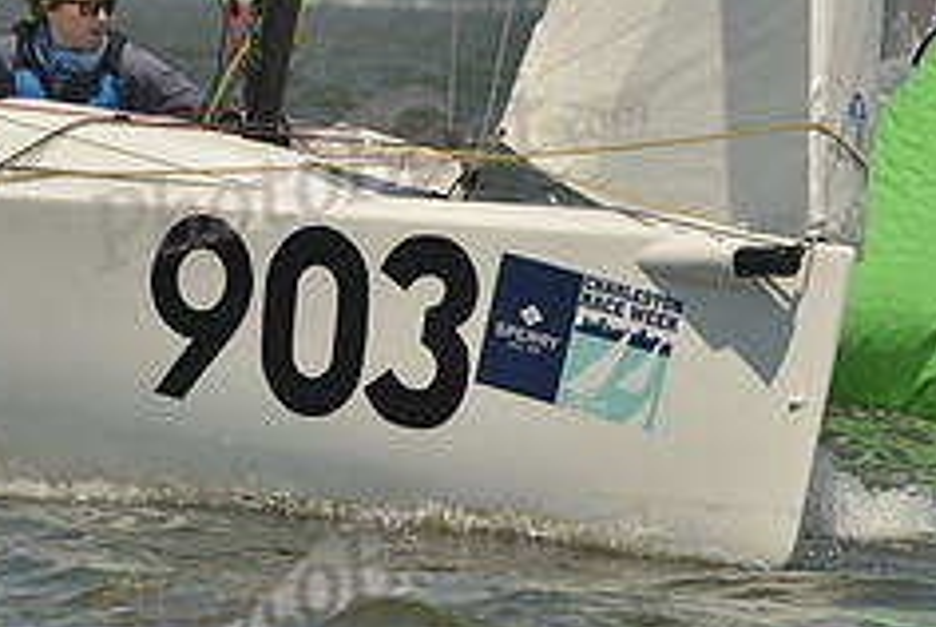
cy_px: 18
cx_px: -111
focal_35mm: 712
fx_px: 18535
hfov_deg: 2.9
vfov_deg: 1.9
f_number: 10
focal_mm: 290
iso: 280
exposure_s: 1/1250
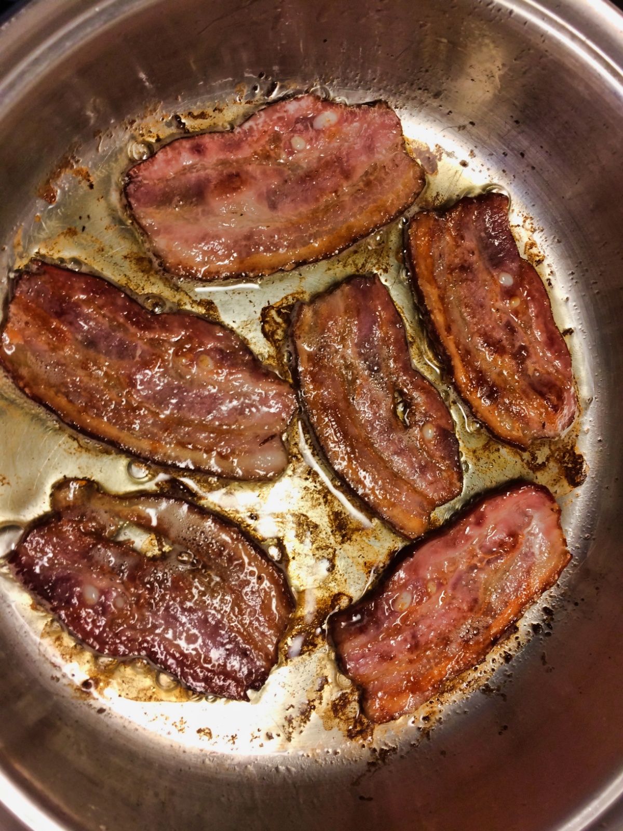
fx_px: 696
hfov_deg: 48.2
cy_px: 416
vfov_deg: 61.7
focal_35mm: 29
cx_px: 312
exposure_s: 1/33
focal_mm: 4.15
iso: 64
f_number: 2.2
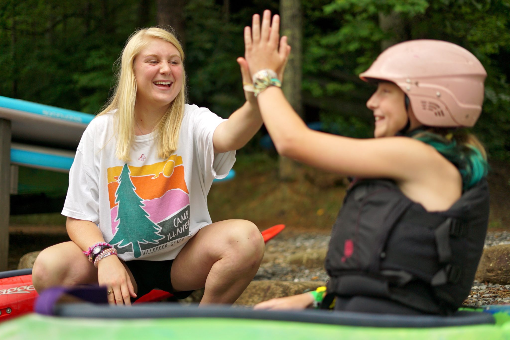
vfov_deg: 27.0
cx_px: 255
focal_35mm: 50
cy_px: 170
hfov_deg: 39.6
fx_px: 709
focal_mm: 50
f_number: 1.8
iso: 320
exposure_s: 1/1250
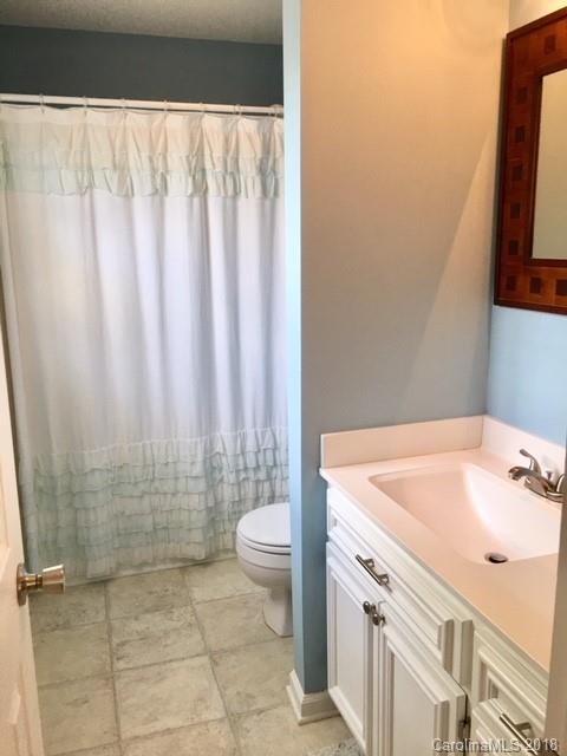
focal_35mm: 29
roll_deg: +0.3
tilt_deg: -11.4
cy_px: 378
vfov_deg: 61.7
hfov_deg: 48.2
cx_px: 284
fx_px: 633
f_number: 2.2
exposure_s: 1/30
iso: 25
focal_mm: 4.15
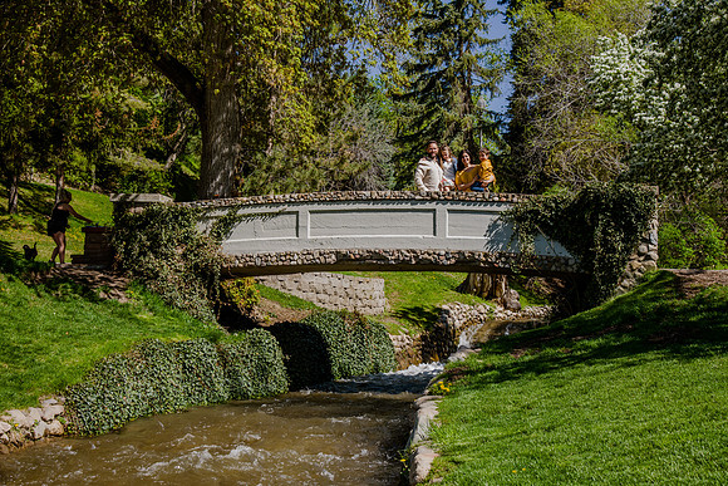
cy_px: 243
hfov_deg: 36.1
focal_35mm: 55
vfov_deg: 24.5
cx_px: 364
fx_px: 1117
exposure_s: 1/160
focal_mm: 52
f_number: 10
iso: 200
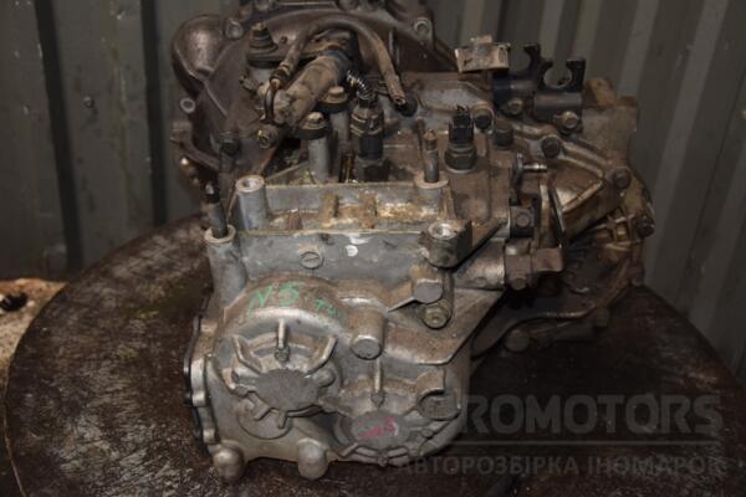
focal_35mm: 42
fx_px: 870
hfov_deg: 46.4
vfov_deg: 31.9
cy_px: 248
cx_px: 373
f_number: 5
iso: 800
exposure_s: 1/60
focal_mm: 28
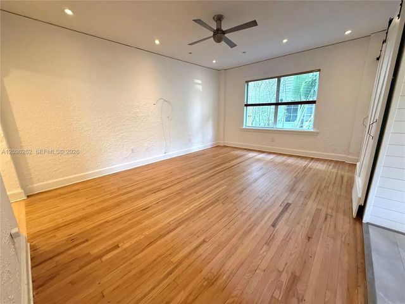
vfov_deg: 85.7
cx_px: 202
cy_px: 152
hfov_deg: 102.1
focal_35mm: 14
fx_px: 164
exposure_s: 1/60
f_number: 2.2
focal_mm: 2.22
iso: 320
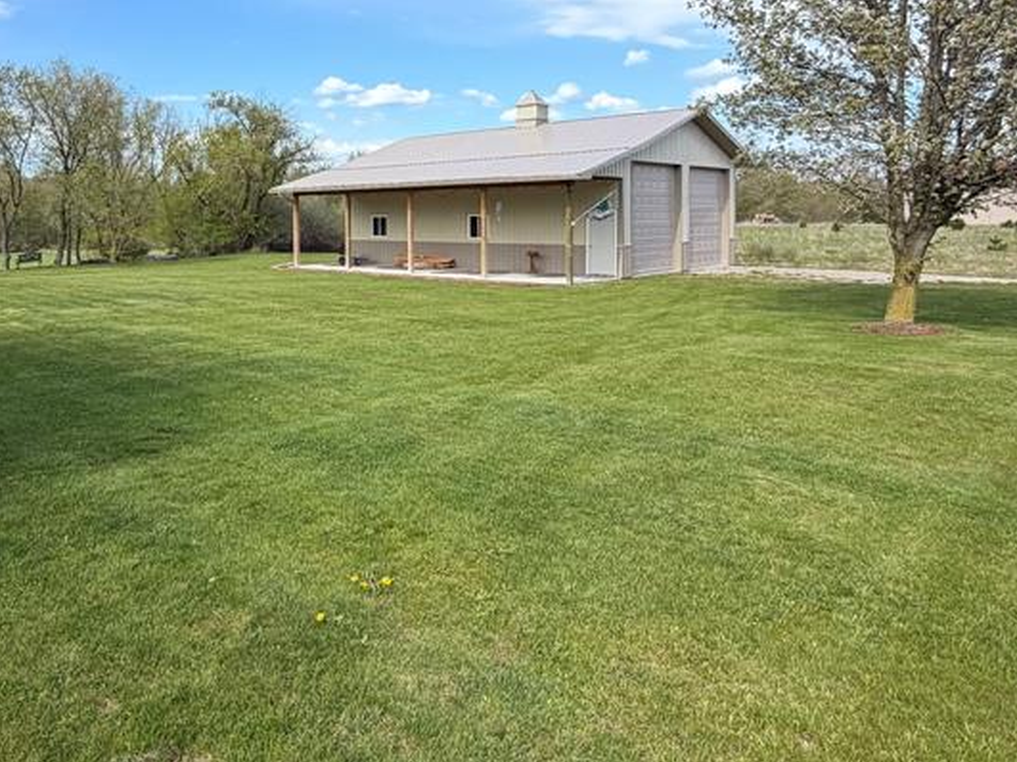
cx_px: 301
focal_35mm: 27
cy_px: 243
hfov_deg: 62.9
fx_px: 793
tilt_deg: -2.4
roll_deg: +1.2
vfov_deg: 50.3
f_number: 2.2
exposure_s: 1/770
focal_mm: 2.22
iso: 32
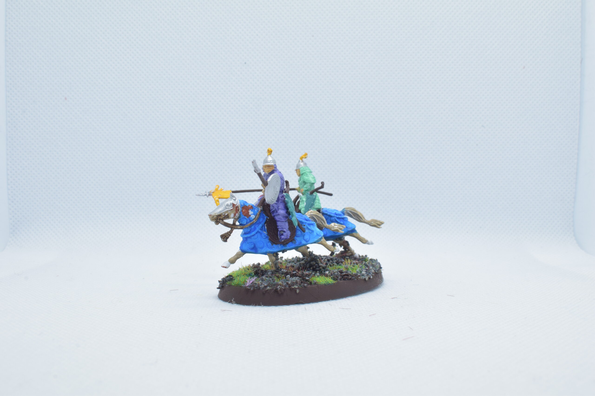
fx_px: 669
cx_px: 298
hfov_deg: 47.9
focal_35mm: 40
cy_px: 198
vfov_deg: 33.0
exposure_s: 1/60
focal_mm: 27
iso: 800
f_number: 18
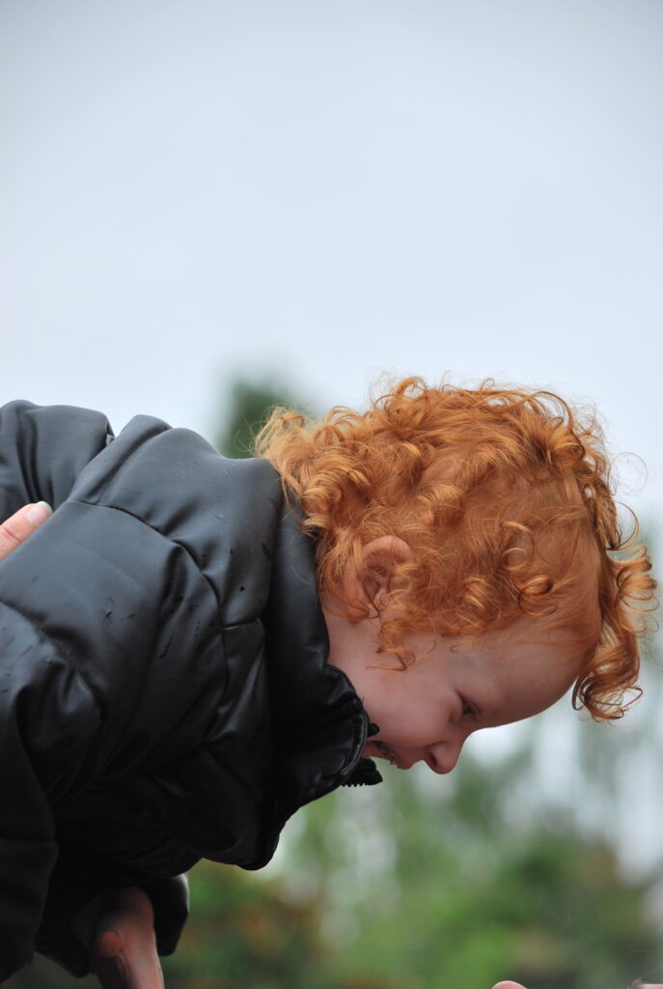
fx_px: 3795
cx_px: 332
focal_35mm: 138
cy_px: 494
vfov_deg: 14.8
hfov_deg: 10.0
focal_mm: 92
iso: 200
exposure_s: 1/400
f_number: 5
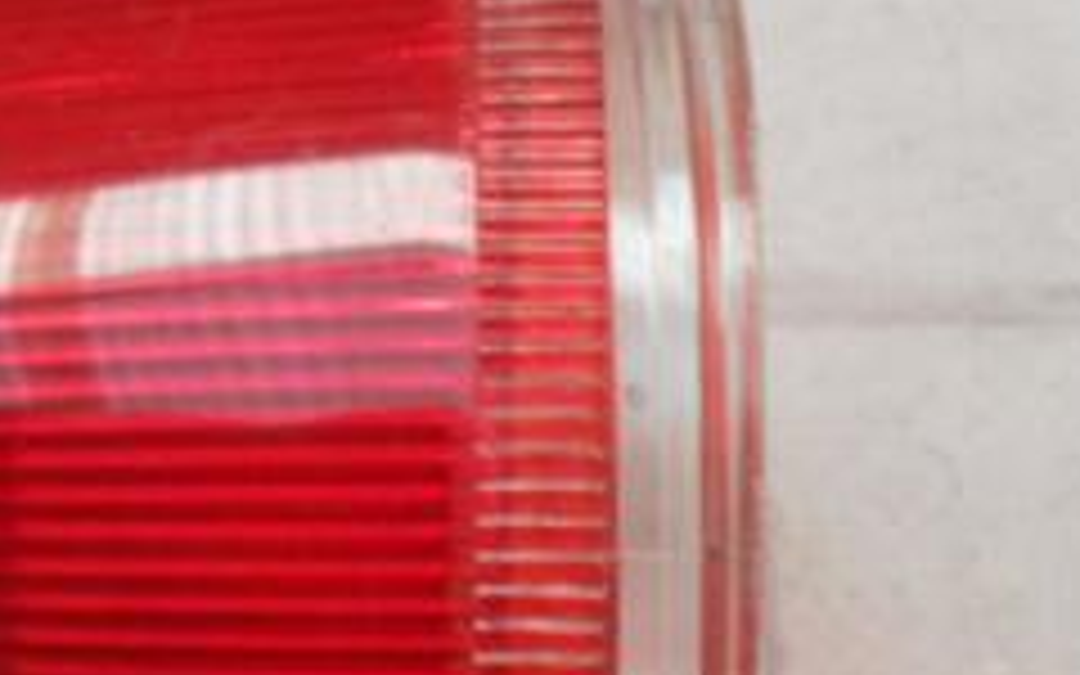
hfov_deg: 22.2
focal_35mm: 92
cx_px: 207
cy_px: 904
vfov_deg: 13.6
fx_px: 2708
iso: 320
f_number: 3.5
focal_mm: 4.6
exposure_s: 1/30
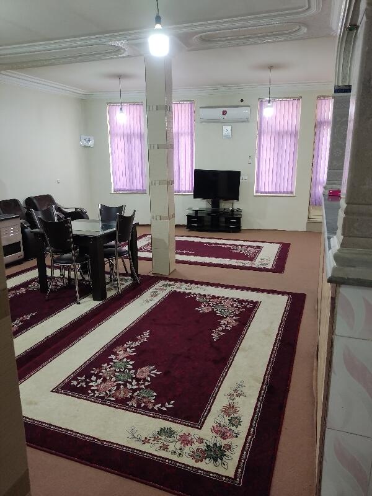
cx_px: 186
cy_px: 248
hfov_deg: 54.9
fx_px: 358
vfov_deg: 69.4
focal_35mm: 25
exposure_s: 1/50
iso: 195
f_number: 1.79
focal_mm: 4.71
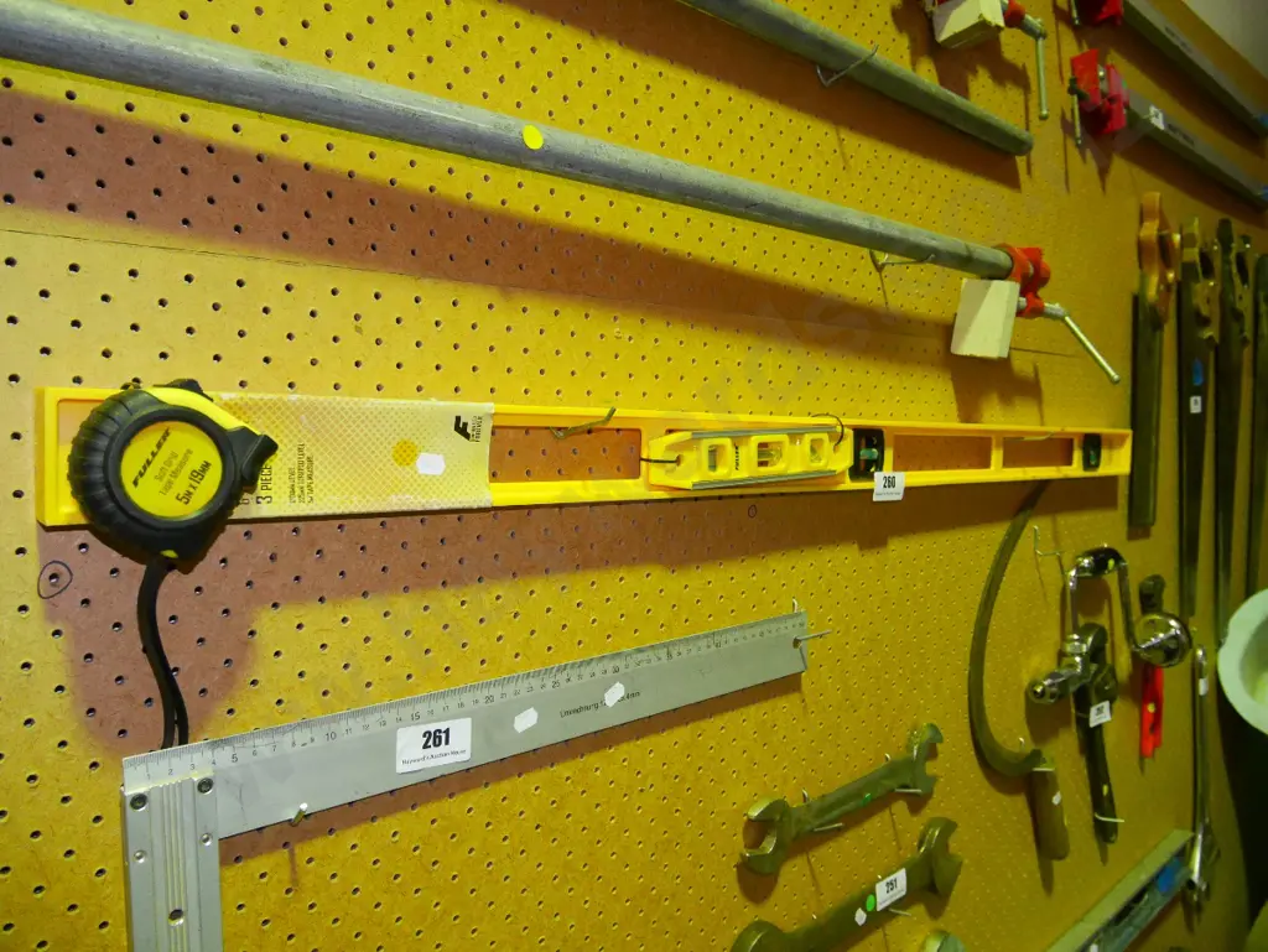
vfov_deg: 56.9
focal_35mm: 24
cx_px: 634
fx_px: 880
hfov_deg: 71.6
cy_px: 476
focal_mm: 12
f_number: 4
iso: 3200
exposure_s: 1/250
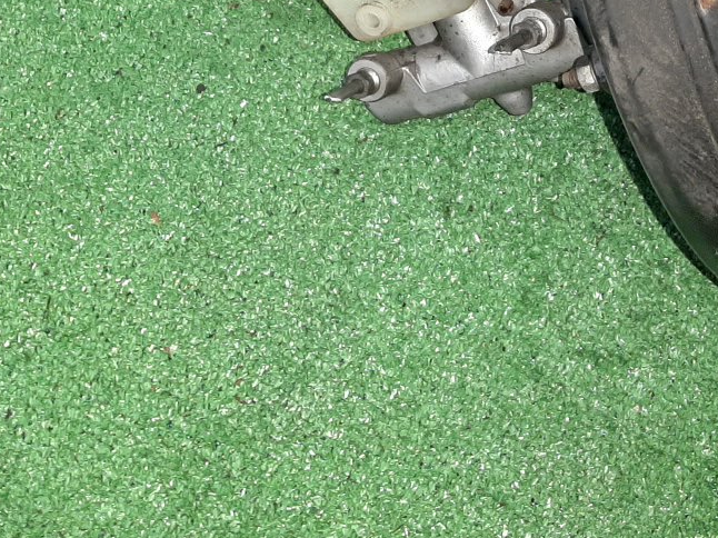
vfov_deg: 24.5
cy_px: 58
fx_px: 1203
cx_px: 614
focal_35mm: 58
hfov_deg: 32.0
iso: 214
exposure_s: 1/33
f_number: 1.7
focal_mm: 3.93
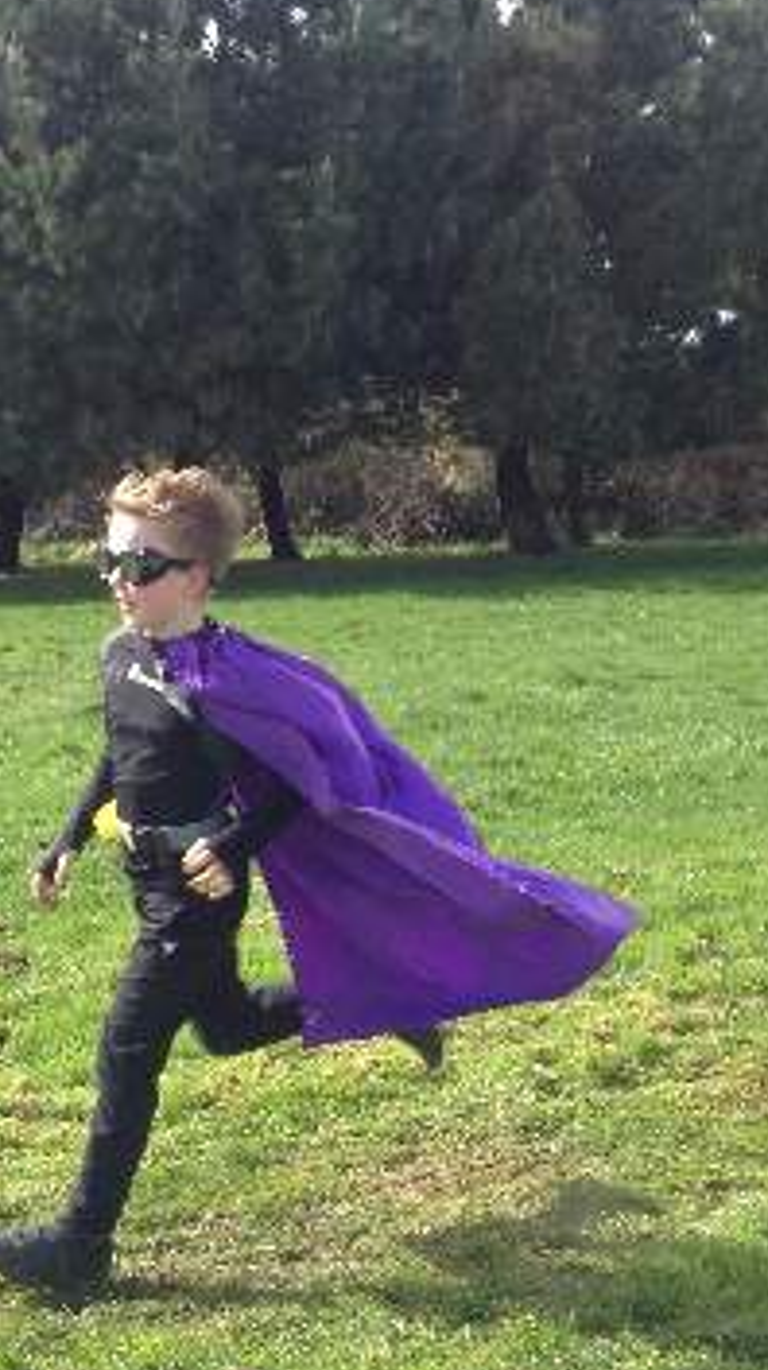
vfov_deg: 36.0
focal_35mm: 58
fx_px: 2104
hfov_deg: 20.3
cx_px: 105
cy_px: 765
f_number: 2.4
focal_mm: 3.3
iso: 25
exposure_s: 1/351
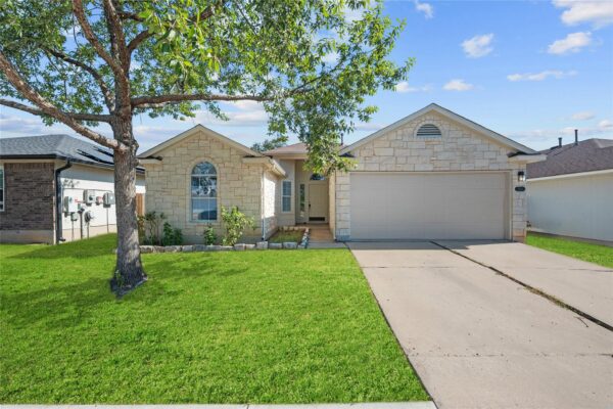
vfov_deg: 81.2
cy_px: 204
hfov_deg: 104.3
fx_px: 238
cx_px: 306
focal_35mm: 14
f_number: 8
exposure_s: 1/100
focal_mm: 14
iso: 250
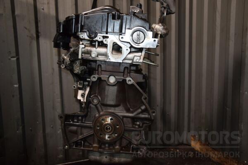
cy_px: 82
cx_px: 124
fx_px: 248
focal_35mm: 36
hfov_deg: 53.1
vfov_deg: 36.9
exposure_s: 1/60
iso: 800
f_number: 5
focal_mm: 24
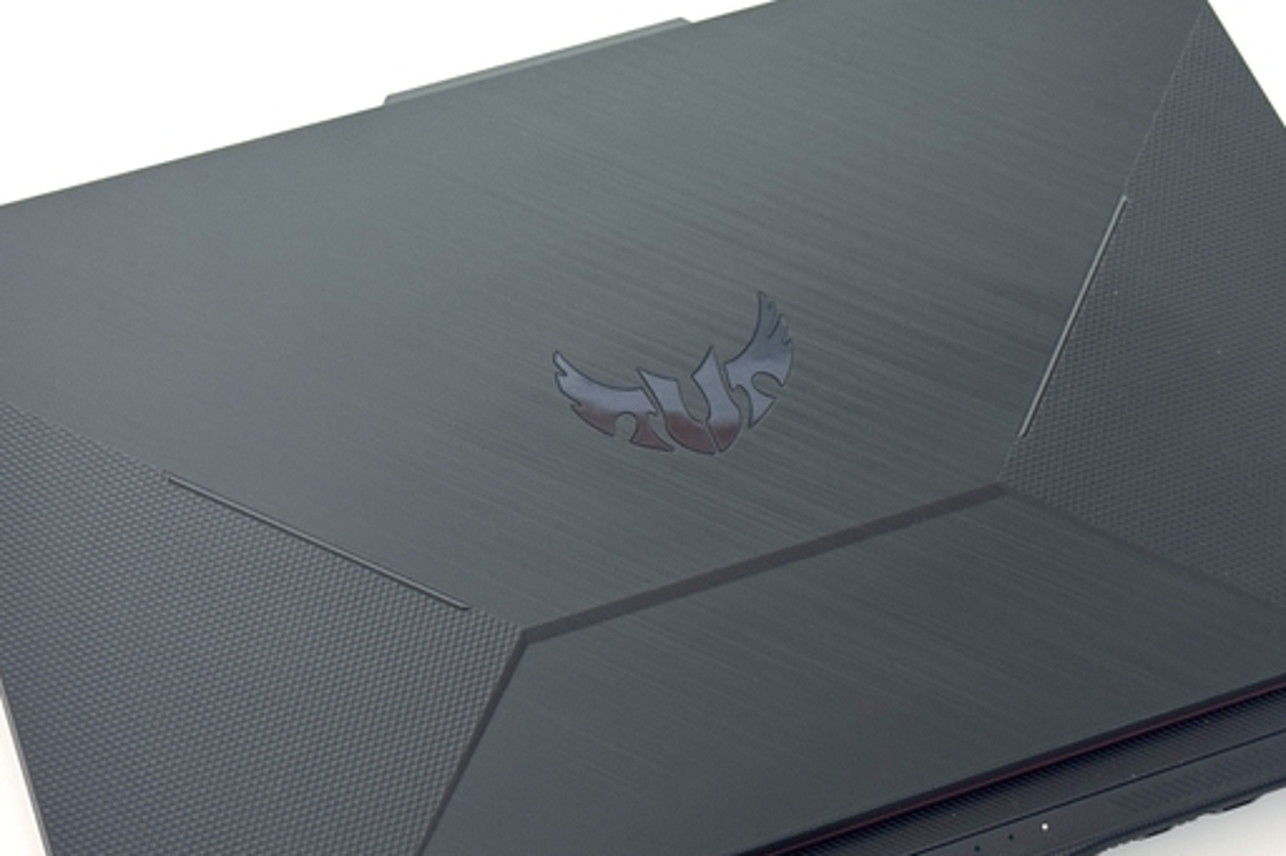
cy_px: 517
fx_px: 2785
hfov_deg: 26.0
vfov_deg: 17.5
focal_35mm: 78
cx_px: 678
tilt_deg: -59.5
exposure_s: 1/87
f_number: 1.78
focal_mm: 6.76
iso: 100
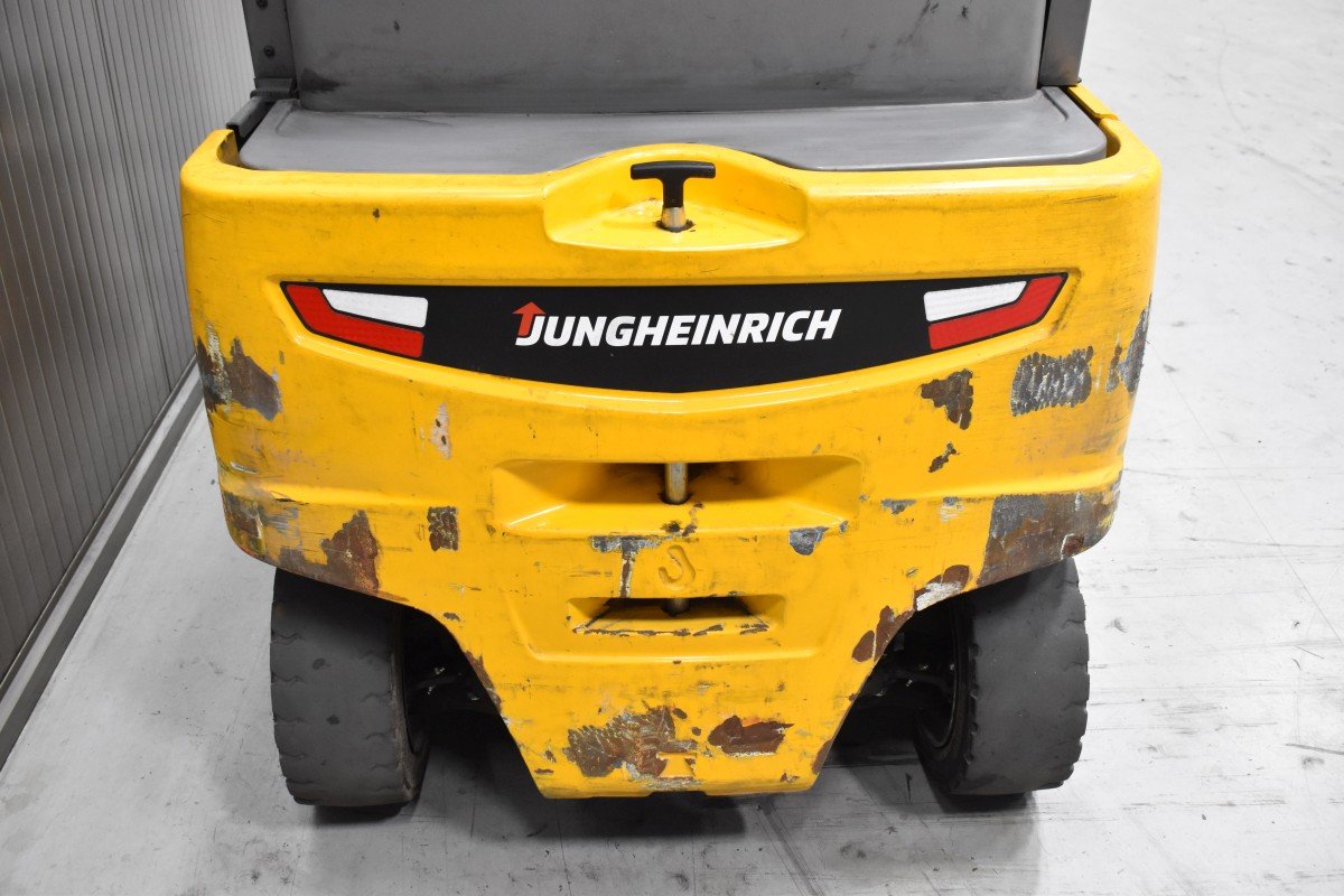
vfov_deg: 36.9
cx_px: 672
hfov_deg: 53.1
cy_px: 448
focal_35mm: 36
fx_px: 1344
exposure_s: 1/30
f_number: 5
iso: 1600
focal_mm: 24
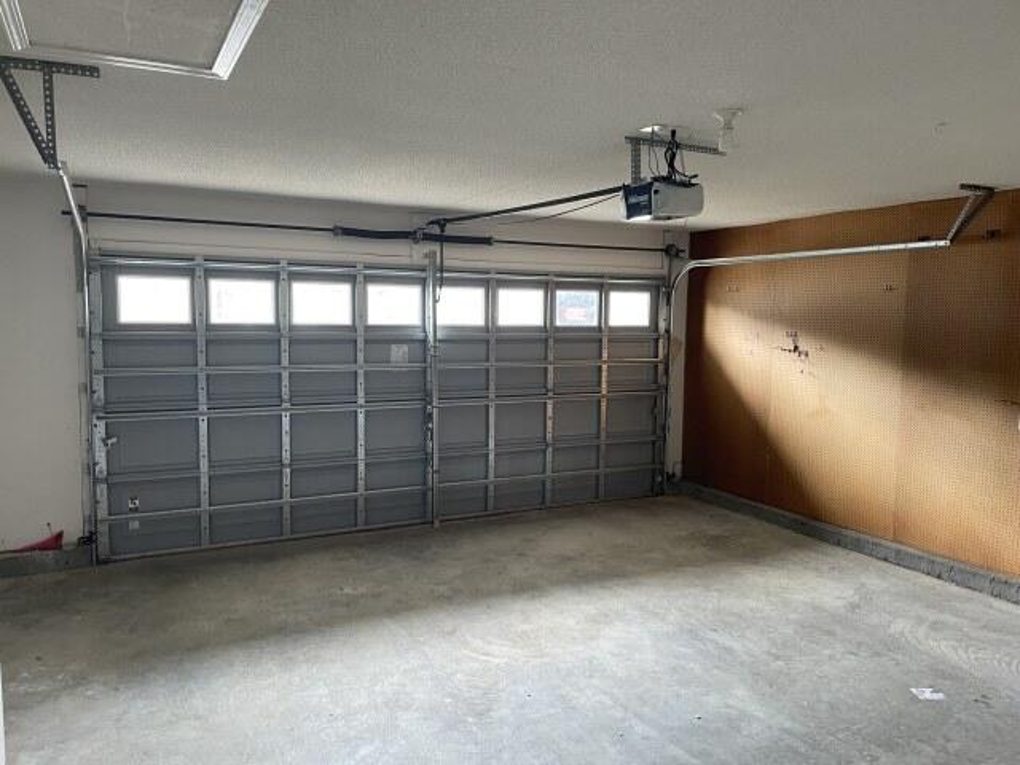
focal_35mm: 26
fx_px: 766
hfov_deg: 67.3
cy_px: 382
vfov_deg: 53.1
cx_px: 510
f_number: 1.6
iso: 125
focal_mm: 4.2
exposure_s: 1/69
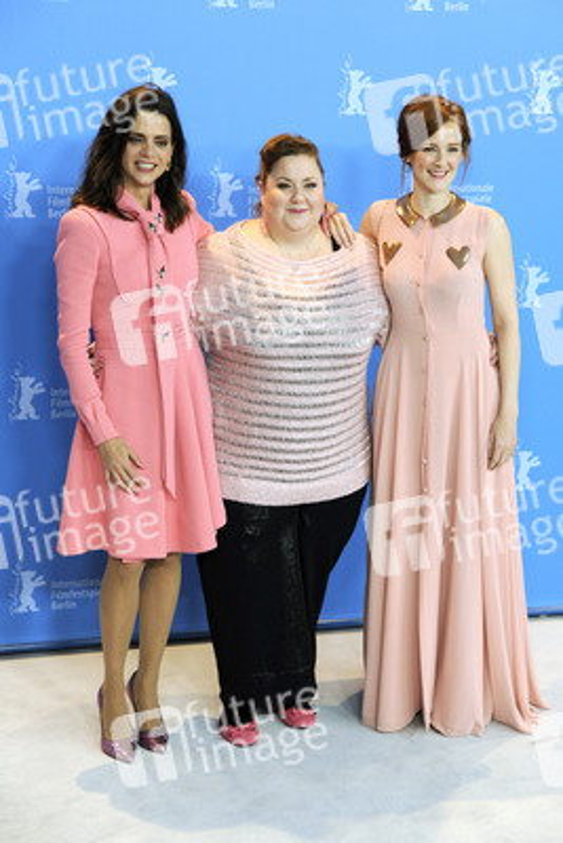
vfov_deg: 30.9
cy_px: 422
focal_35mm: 65
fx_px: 1523
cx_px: 282
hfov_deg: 20.9
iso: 1000
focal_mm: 65
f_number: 4
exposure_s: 1/100
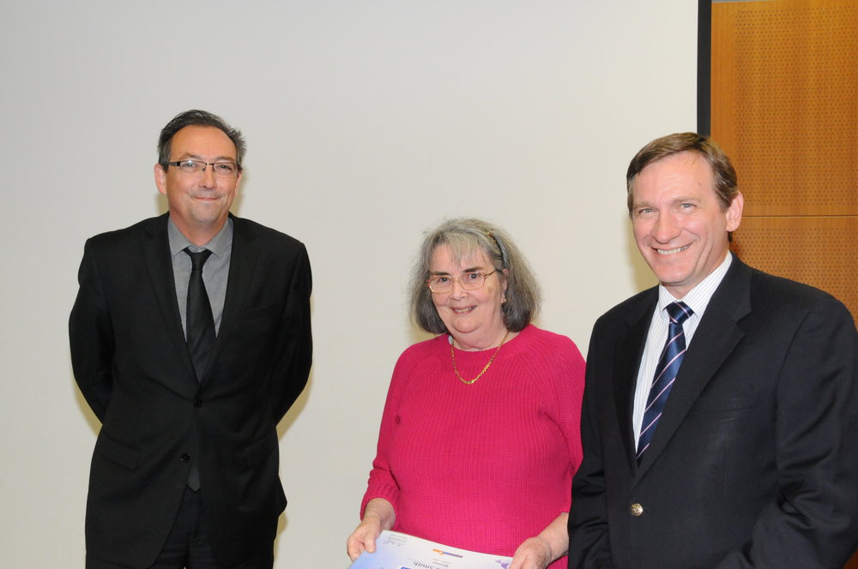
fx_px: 964
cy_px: 284
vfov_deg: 32.9
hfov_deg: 48.0
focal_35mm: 40
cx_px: 429
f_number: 9
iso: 2000
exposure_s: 1/13
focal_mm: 27
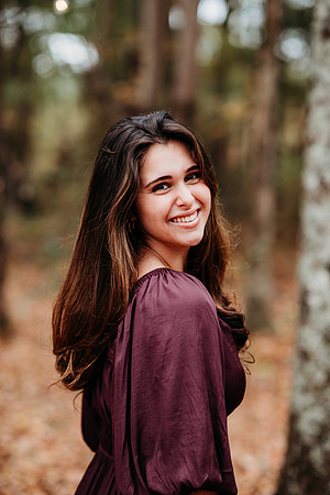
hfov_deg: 16.1
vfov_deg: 23.9
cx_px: 165
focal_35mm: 85
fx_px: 1169
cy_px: 248
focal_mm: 85
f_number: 2.2
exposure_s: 1/500
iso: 250
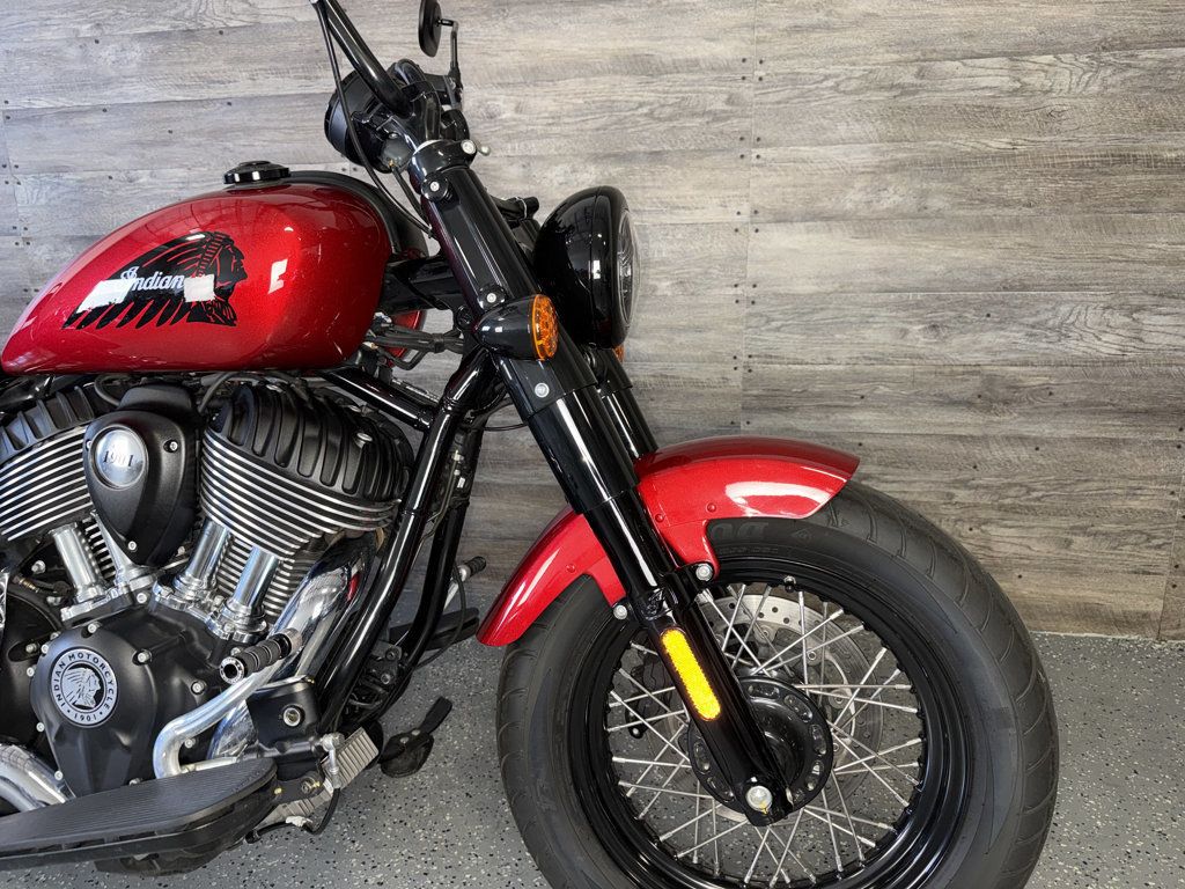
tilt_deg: -14.1
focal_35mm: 24
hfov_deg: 71.6
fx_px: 822
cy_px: 444
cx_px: 592
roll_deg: +0.7
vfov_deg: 56.8
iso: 80
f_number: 1.78
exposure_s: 1/27
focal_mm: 6.76
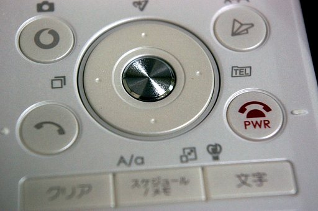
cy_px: 106
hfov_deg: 24.6
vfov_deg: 16.5
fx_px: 728
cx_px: 159
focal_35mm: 82
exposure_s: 1/30
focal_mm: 55
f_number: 8
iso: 800
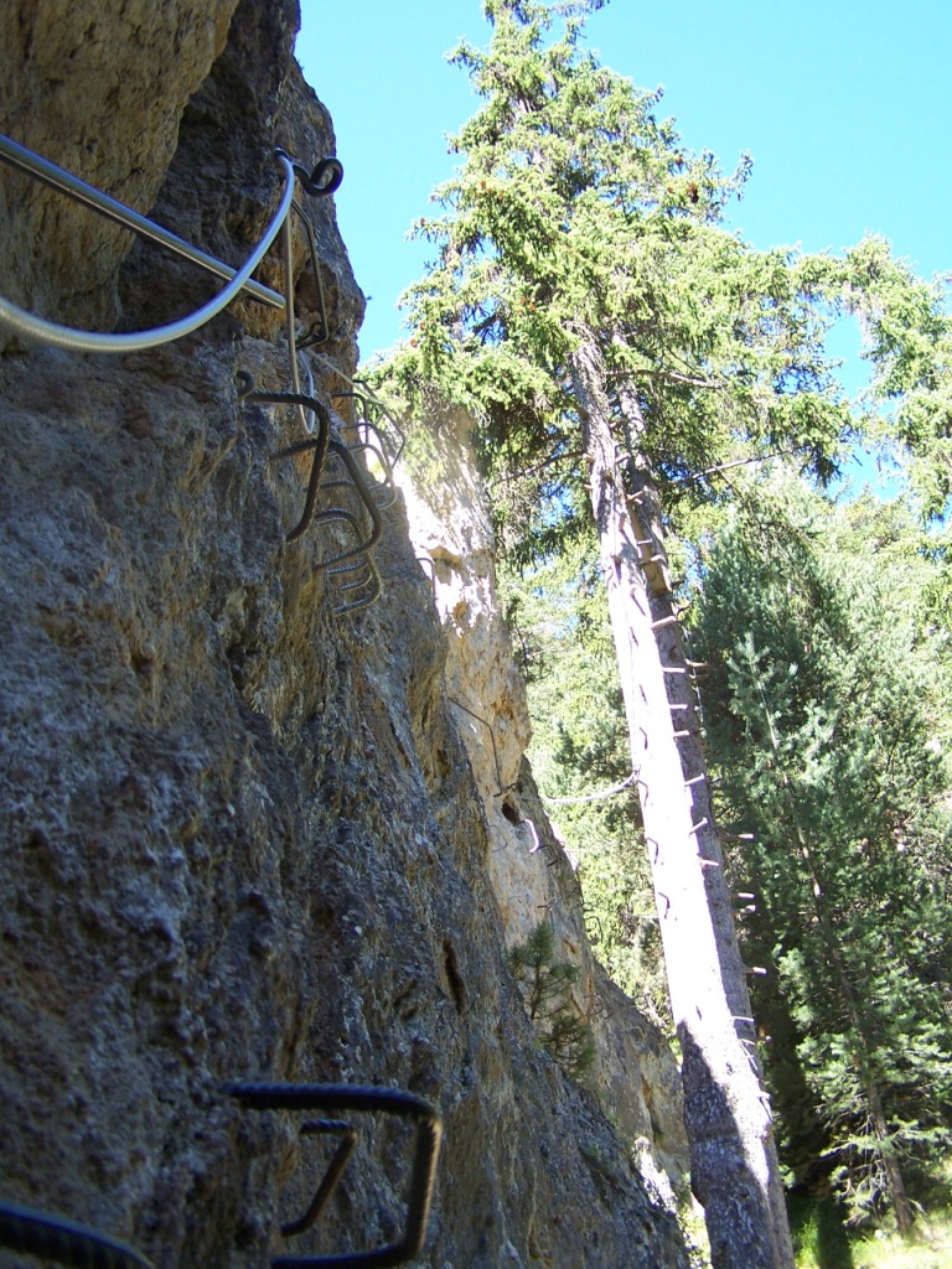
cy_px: 634
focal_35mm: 38
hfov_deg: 37.7
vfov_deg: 49.0
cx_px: 476
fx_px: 1393
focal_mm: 6.3
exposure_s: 1/125
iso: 80
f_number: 2.8
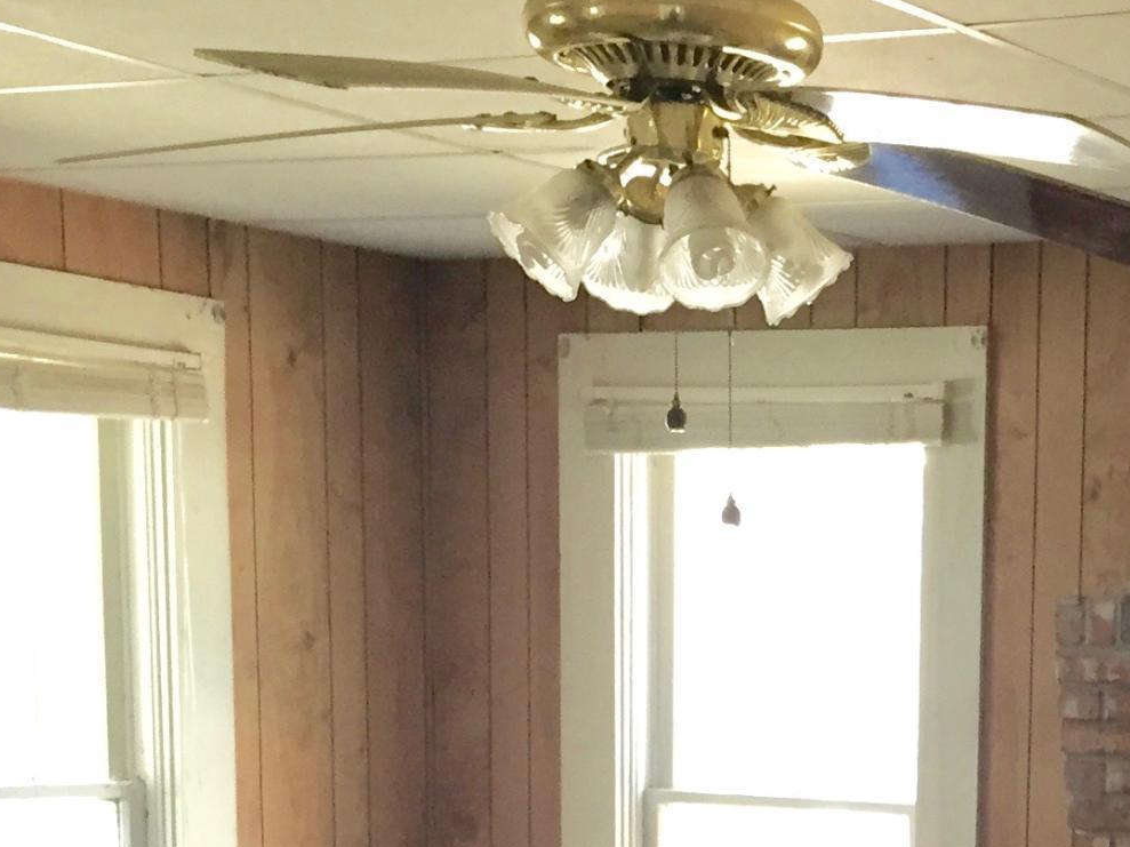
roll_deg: -2.2
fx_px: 2872
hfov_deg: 21.2
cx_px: 1226
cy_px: 1185
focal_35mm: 88
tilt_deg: -9.0
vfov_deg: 15.7
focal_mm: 4.15
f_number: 2.2
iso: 125
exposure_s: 1/30
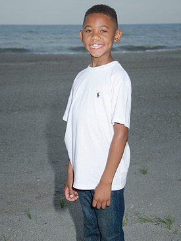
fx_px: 641
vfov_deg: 21.3
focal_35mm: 92
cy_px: 96
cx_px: 97
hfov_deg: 16.1
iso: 100
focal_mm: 52
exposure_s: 1/250
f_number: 5.6
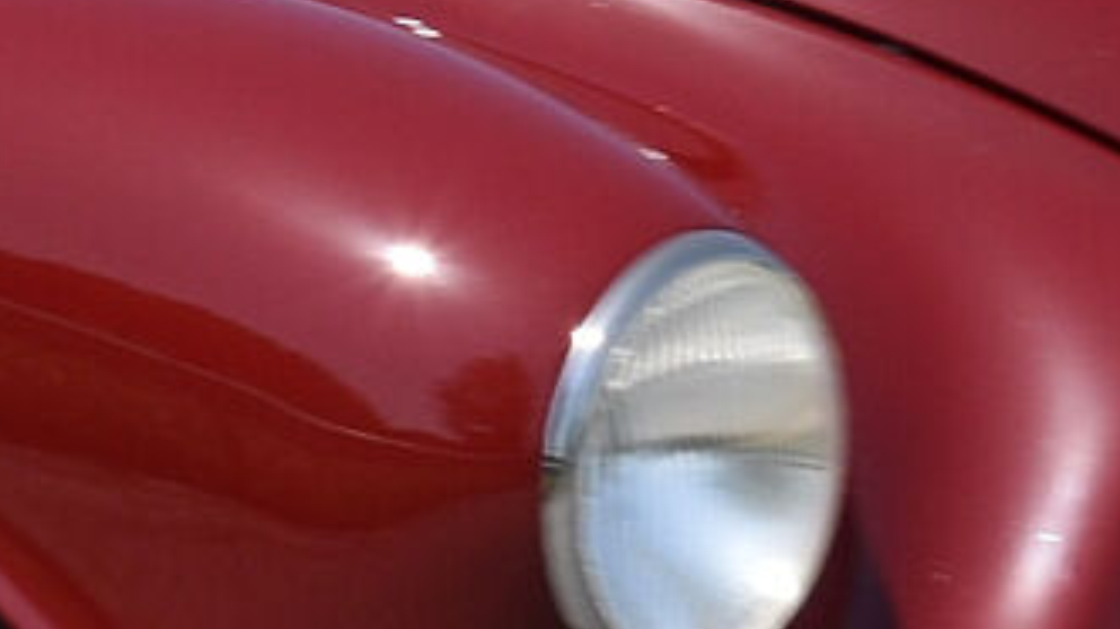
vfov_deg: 4.6
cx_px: -853
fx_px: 7898
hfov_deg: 7.9
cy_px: 64
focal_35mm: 266
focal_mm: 35
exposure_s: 1/500
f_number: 9
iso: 200
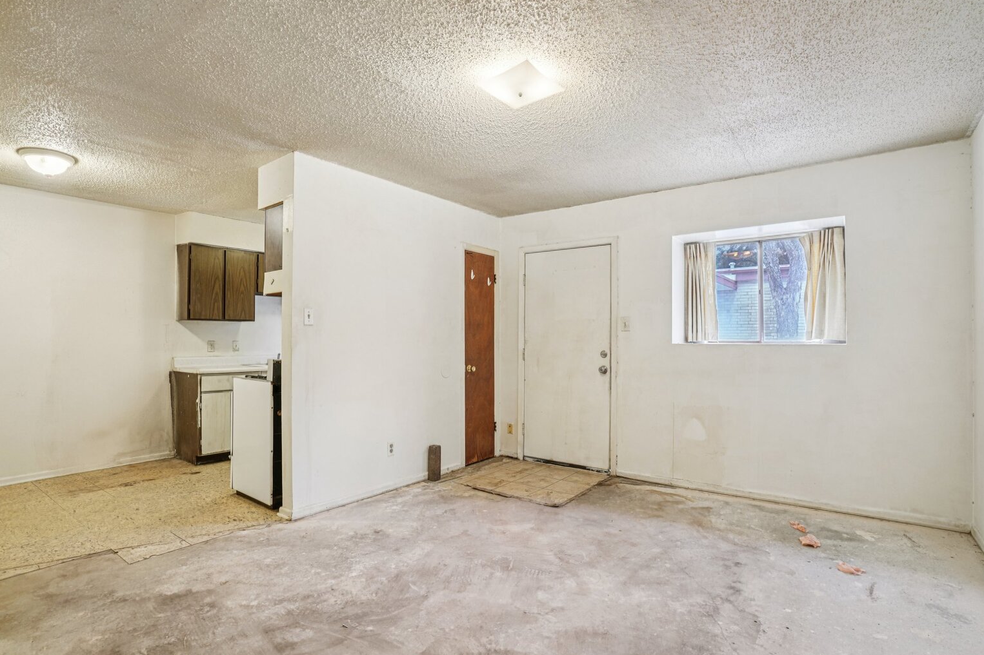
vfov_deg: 70.4
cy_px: 341
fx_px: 465
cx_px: 501
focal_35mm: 17
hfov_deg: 93.3
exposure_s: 1/4
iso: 400
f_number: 8
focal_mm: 16
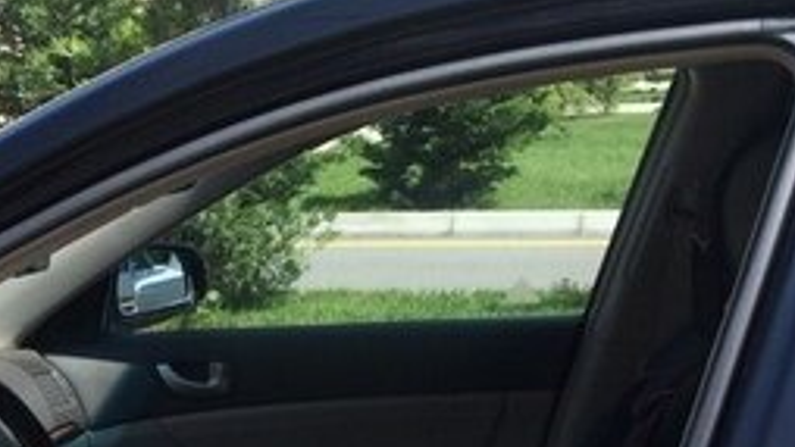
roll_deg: +2.4
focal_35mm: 82
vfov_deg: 13.7
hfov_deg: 24.4
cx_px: -47
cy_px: 711
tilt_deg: -21.5
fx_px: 1729
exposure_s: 1/1172
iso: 32
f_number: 2.2
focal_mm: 4.15
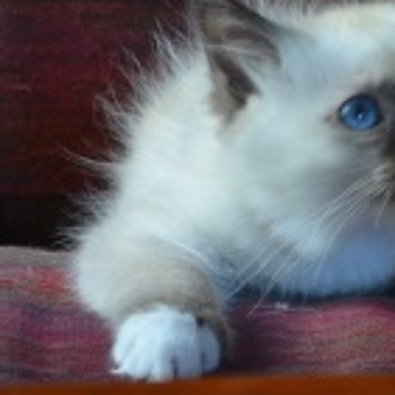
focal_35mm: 368
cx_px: 724
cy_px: 106
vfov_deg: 4.8
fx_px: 4746
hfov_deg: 4.7
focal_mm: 75
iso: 800
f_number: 5.3
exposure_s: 1/30
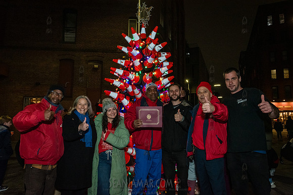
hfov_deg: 73.6
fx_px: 196
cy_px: 98
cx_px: 146
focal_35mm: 24
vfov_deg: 53.1
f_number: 4.5
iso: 4000
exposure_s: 1/160
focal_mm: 24
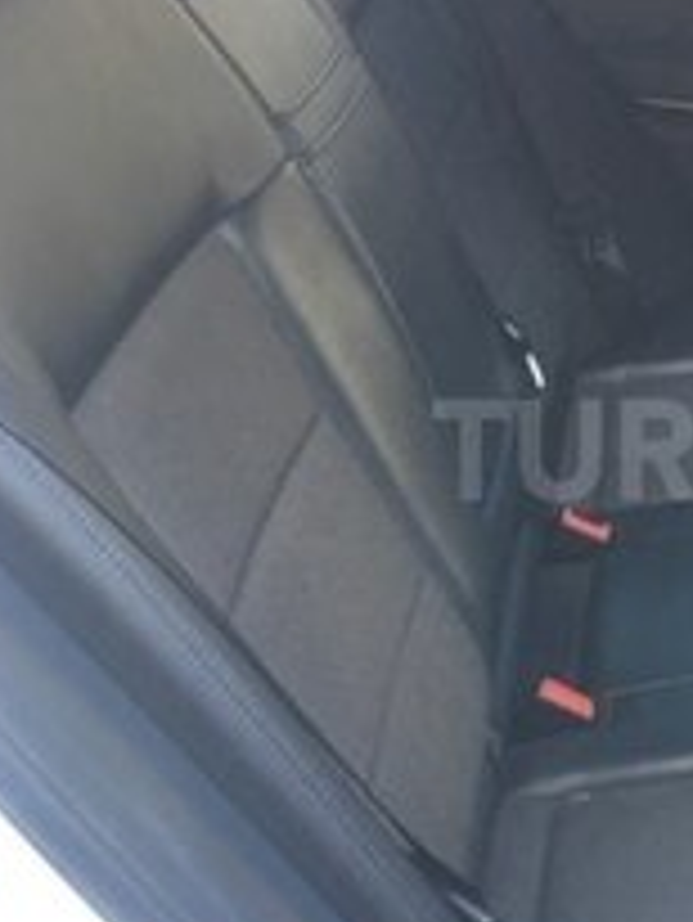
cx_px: 778
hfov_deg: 20.0
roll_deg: -3.6
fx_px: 1867
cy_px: 450
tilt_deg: -24.6
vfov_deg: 27.8
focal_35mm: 70
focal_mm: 4.15
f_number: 2.2
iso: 64
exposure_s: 1/33
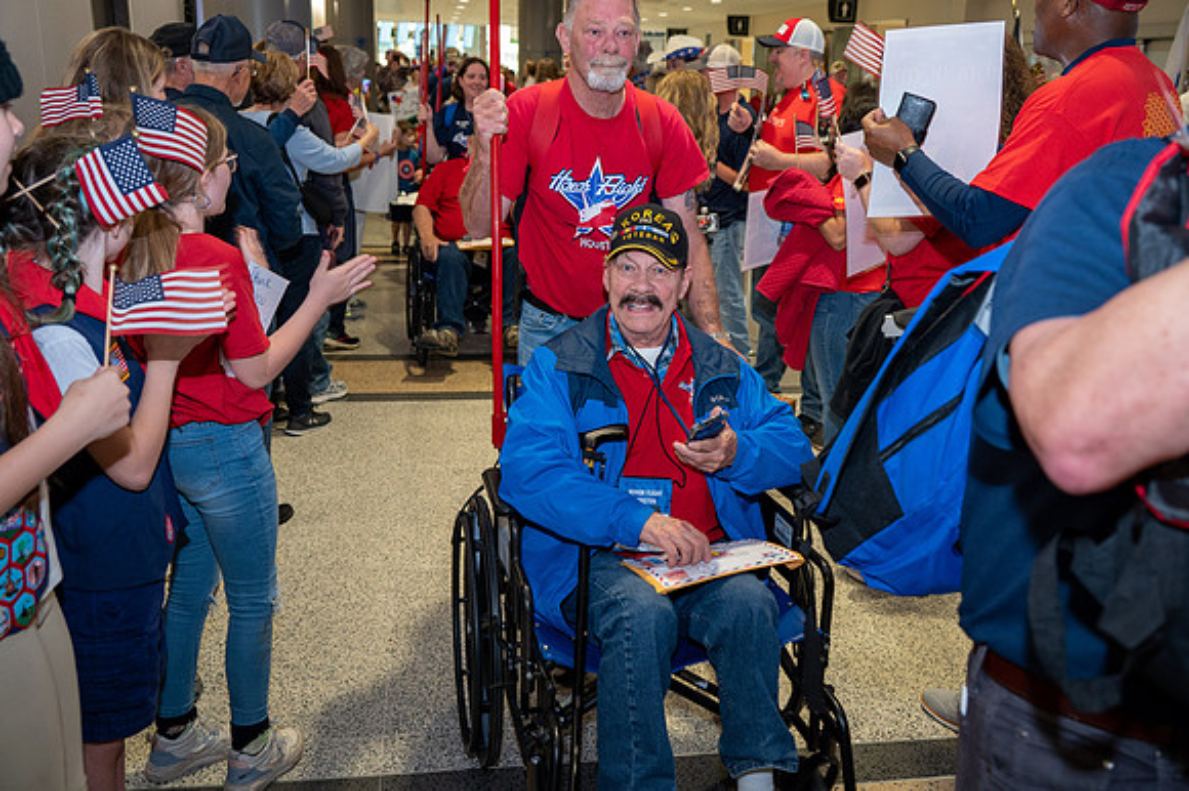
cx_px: 594
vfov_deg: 41.1
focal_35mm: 32
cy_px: 396
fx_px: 1056
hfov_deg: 58.7
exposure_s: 1/40
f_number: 4.8
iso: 1400
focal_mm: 32
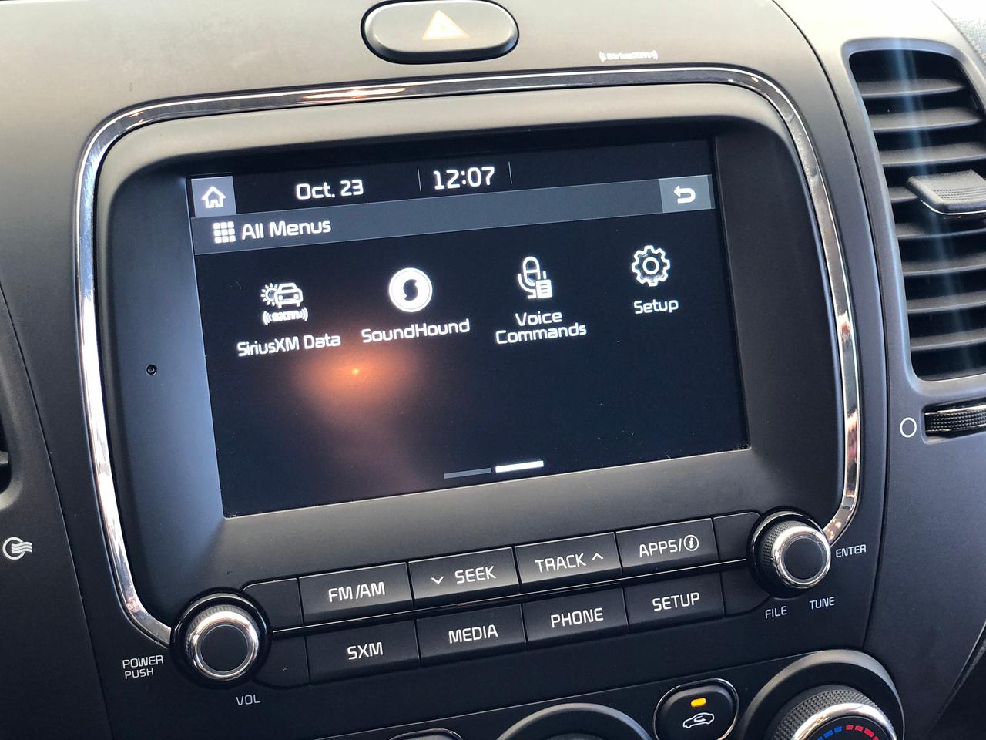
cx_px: 493
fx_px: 1481
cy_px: 370
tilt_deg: -24.4
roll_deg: -2.0
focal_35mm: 52
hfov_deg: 36.8
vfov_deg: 28.0
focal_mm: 6
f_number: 2.4
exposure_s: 1/30
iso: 160
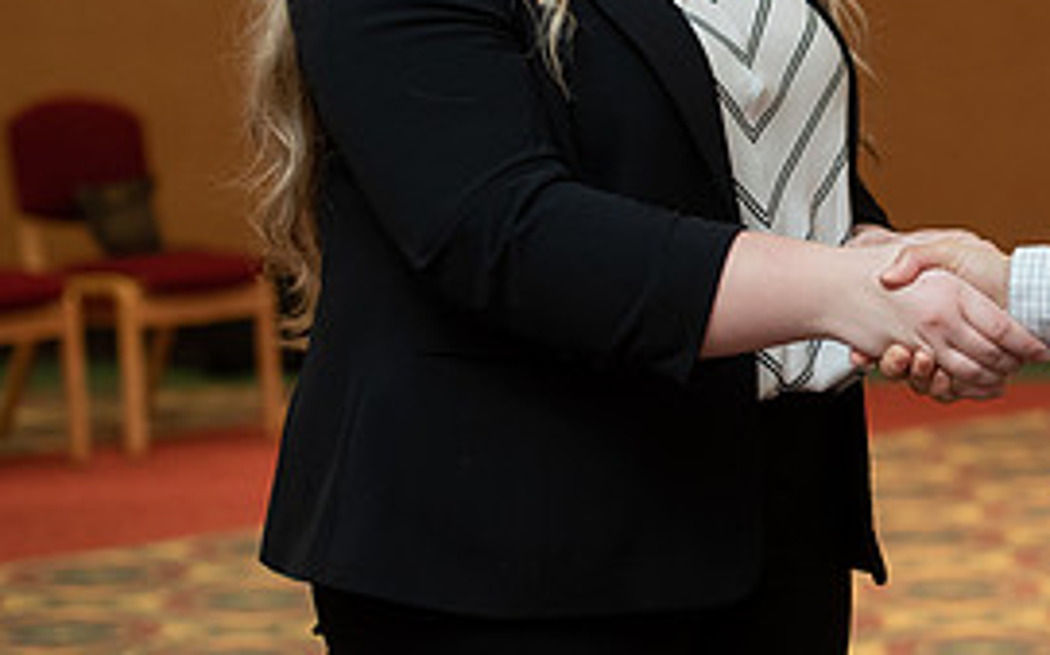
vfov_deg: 8.5
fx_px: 4376
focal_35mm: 153
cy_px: 72
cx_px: 1023
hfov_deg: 13.5
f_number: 4
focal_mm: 70
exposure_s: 1/200
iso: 1600
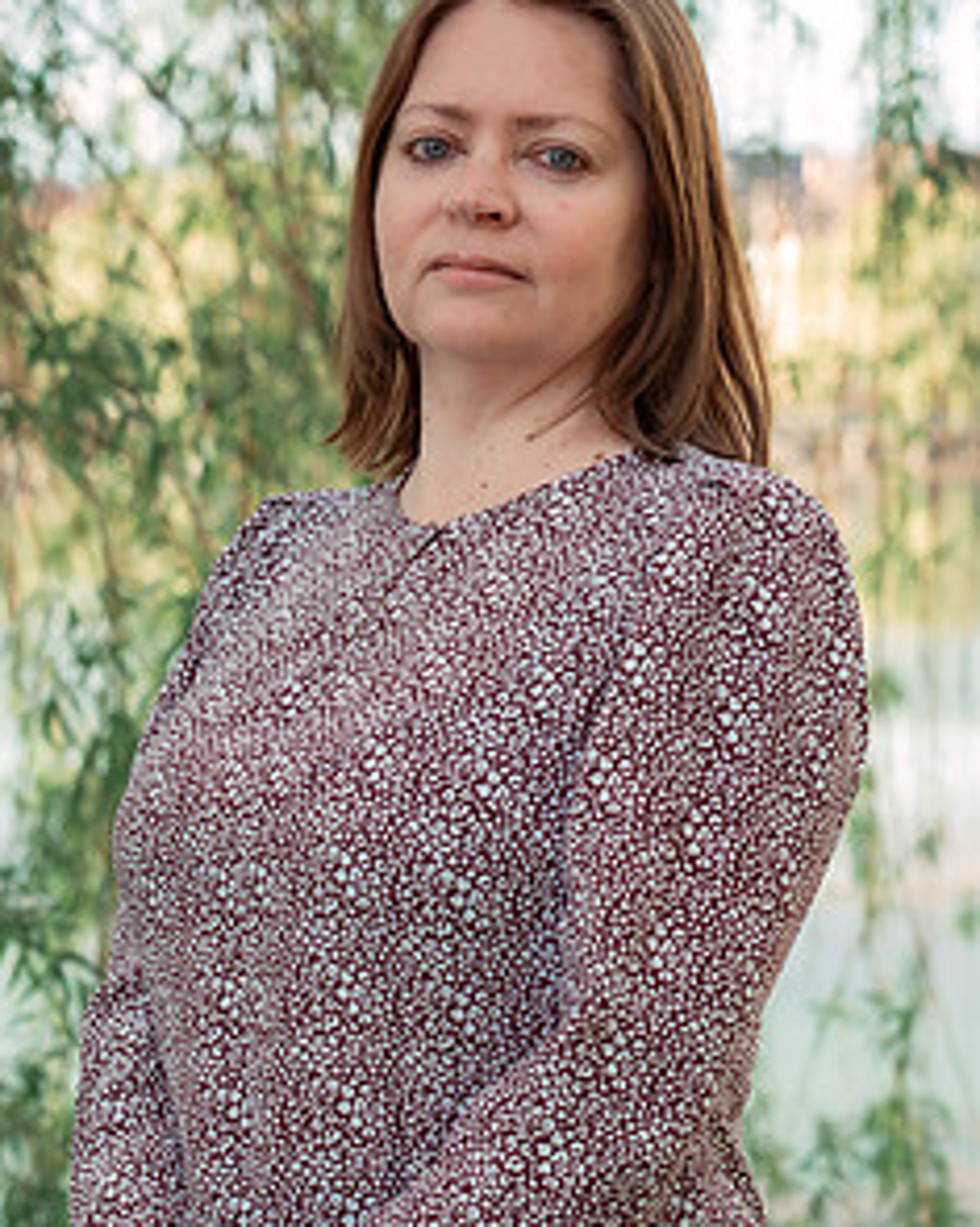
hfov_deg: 15.5
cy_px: 822
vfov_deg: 19.3
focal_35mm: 99
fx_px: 3591
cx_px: 461
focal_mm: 69
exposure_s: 1/500
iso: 1000
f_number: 5
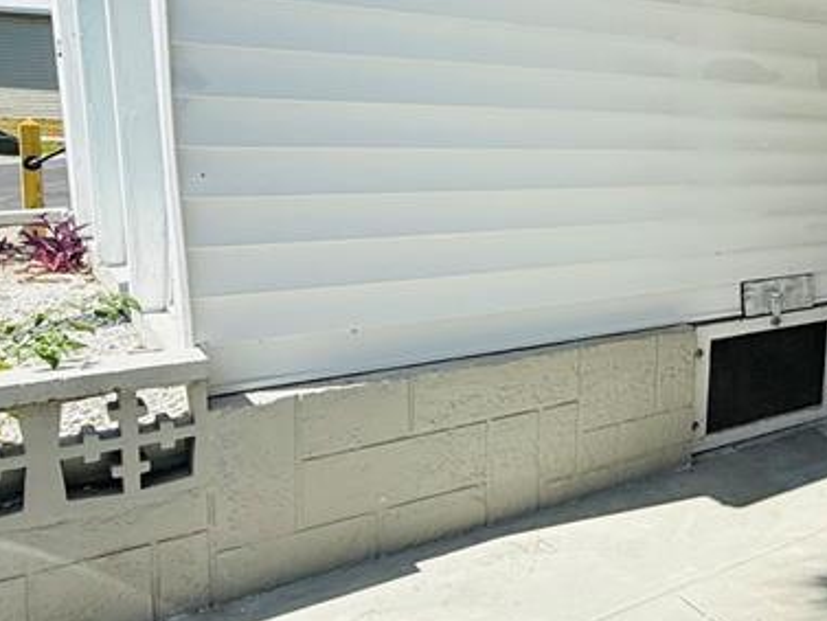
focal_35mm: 38
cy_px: 208
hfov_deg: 40.4
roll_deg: -2.8
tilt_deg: -5.2
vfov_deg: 37.3
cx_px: 891
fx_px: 908
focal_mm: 2.22
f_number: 2.2
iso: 50
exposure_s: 1/985
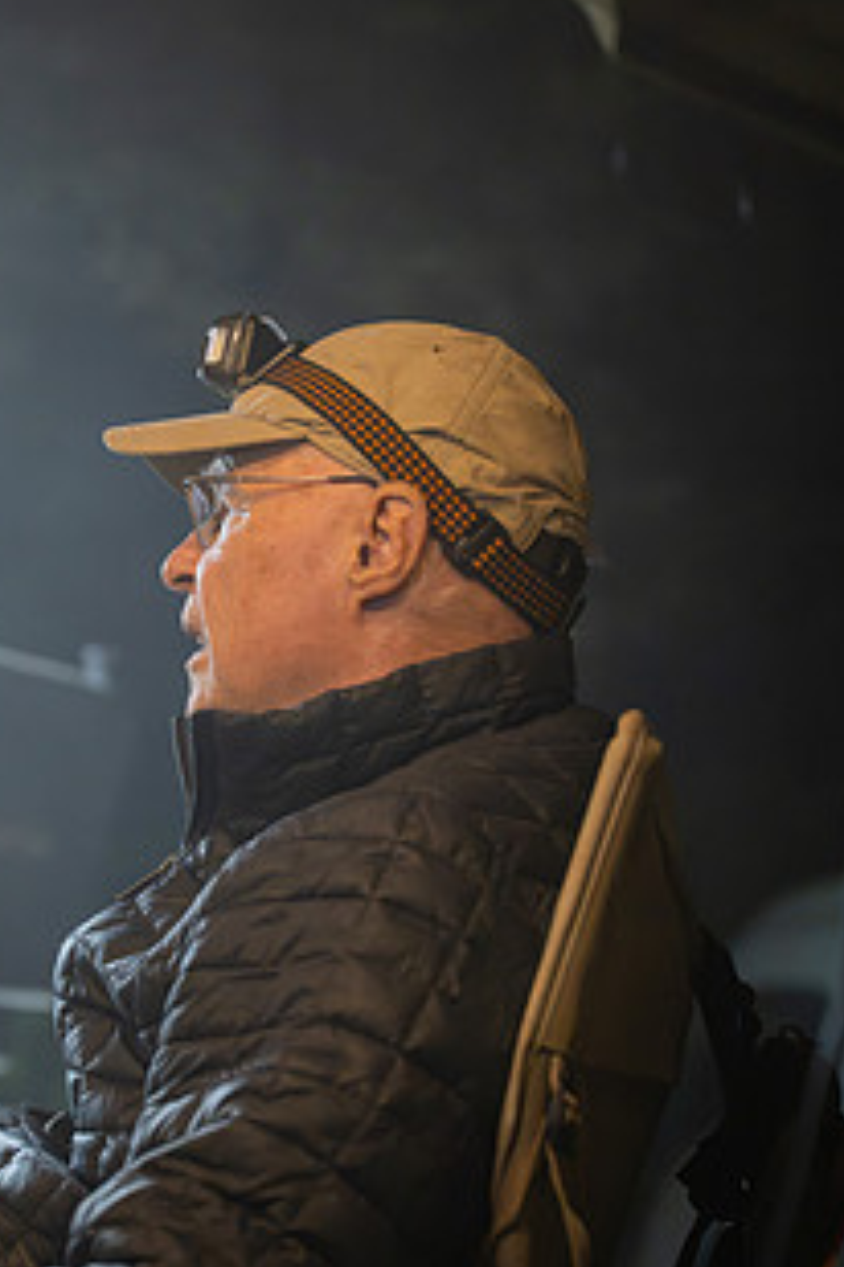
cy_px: 812
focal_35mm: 102
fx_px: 3587
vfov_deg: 20.0
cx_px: 258
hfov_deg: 13.4
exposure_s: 1/125
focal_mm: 70
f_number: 2.8
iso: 6400
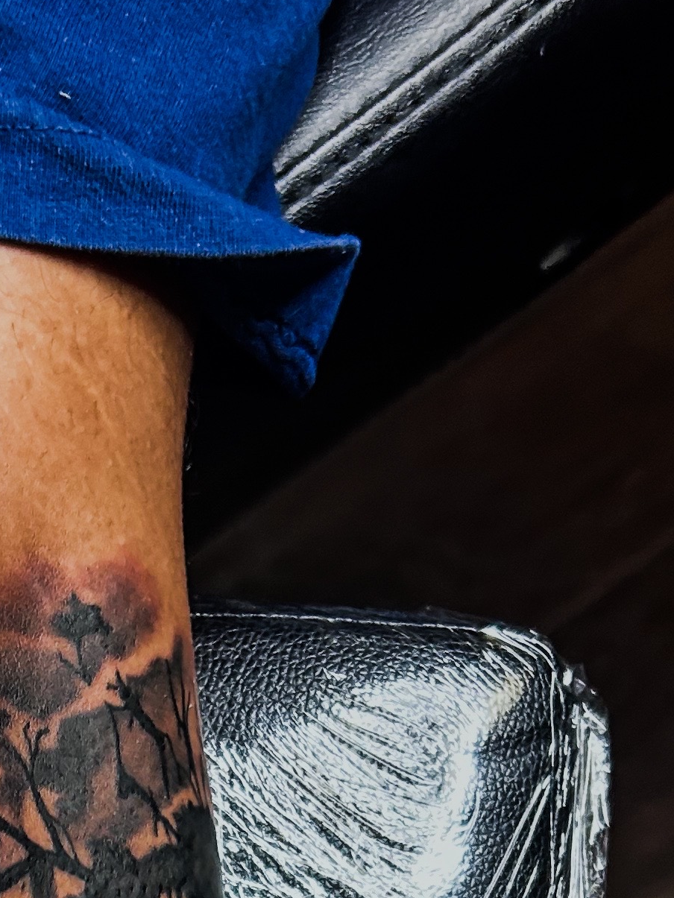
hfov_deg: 16.6
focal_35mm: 87
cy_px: 1315
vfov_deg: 19.8
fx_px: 2258
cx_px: -23
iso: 160
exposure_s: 1/60
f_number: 1.5
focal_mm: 5.7
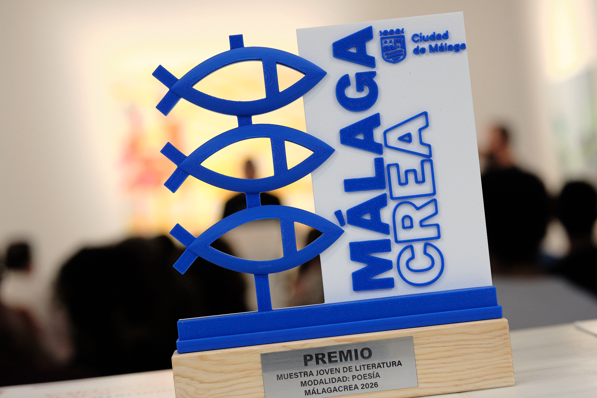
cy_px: 199
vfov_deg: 16.3
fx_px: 1393
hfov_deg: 24.2
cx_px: 298
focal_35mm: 84
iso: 1250
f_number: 4
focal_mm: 56
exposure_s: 1/160
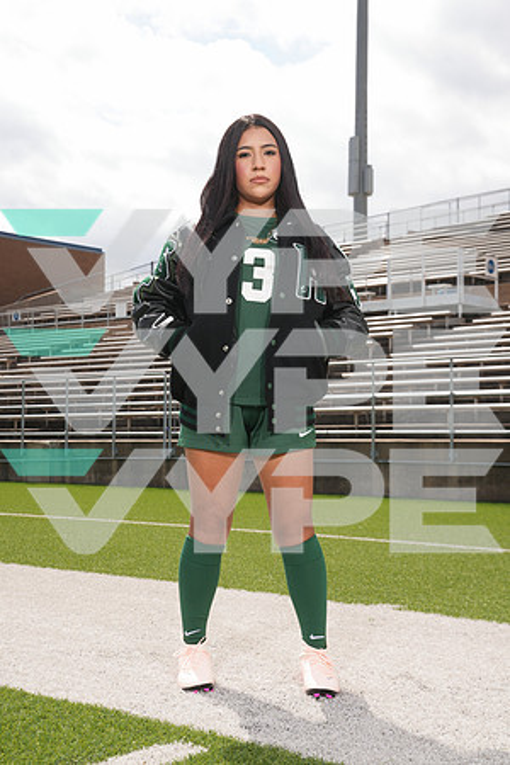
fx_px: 1147
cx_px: 255
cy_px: 382
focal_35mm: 54
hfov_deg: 25.1
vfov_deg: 36.9
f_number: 9
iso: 125
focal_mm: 54
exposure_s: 1/200
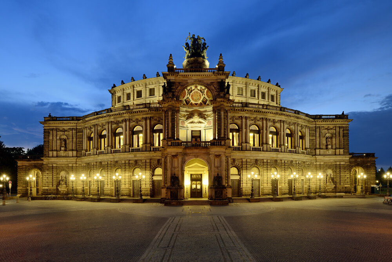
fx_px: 251
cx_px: 196
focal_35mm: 23
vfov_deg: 55.2
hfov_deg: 76.1
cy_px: 131
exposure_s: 3
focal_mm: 23
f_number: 8
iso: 100
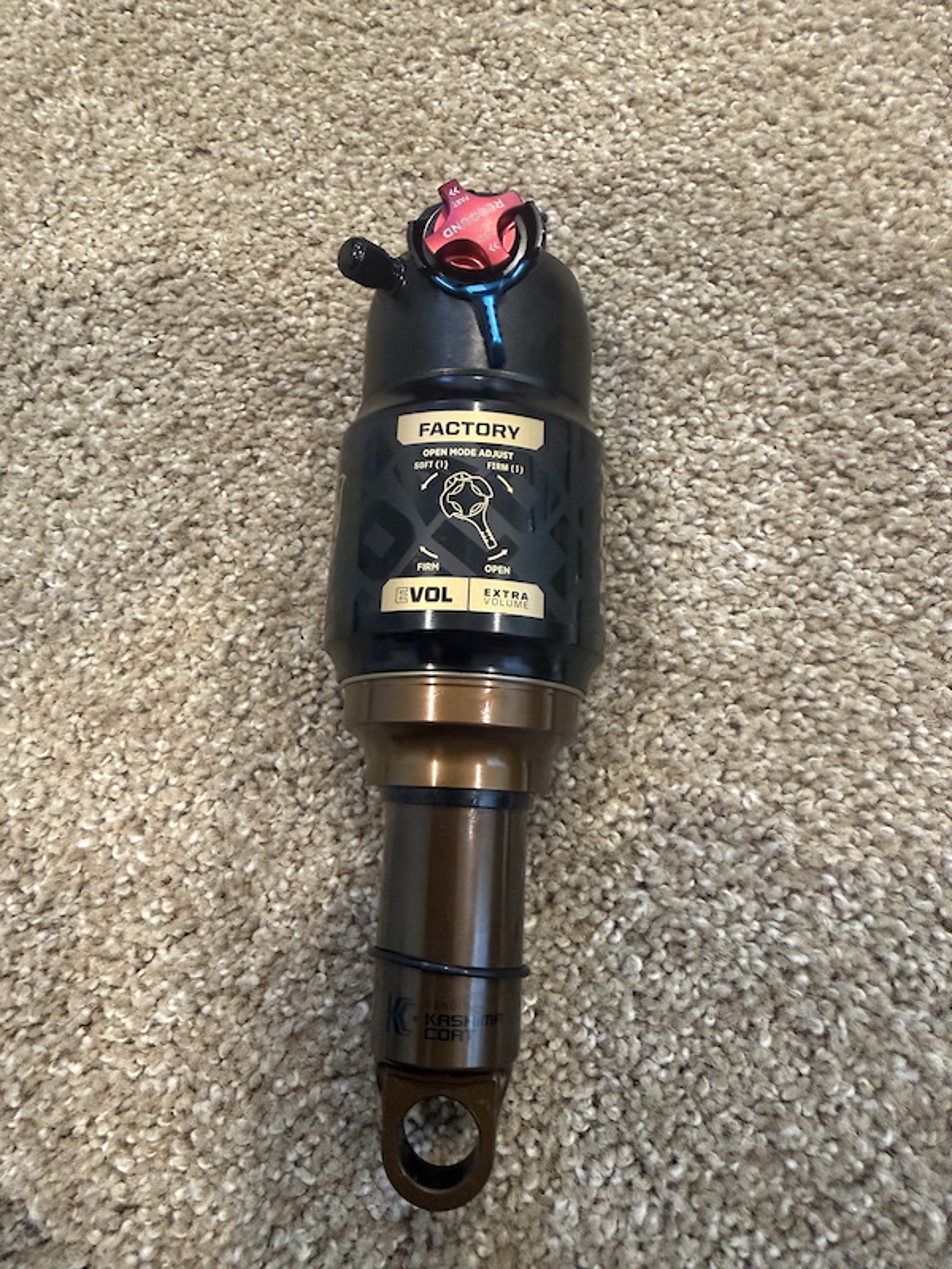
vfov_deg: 71.6
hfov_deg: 56.8
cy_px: 634
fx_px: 880
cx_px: 476
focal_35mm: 24
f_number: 2.2
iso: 500
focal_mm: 2.22
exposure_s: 1/60
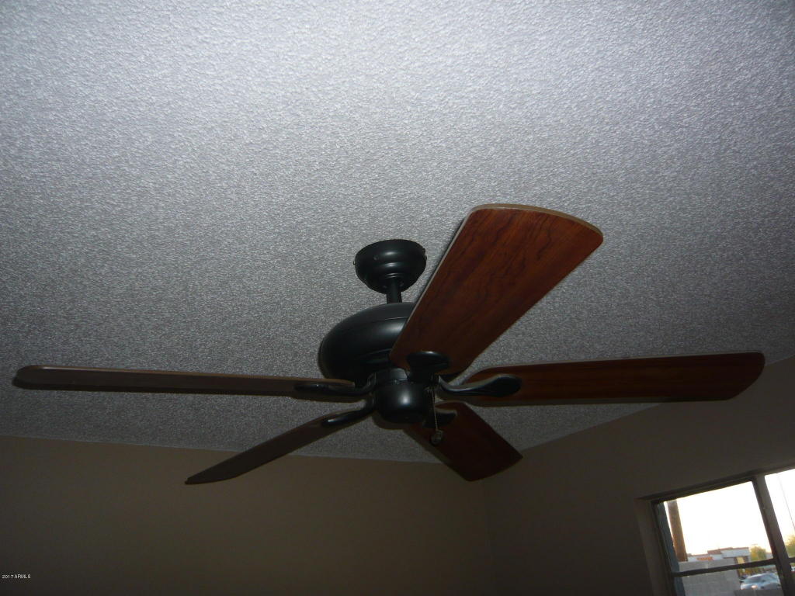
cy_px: 298
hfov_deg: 63.4
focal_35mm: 28
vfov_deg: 49.7
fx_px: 643
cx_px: 398
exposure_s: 1/30
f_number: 2.8
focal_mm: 4.6
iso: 100
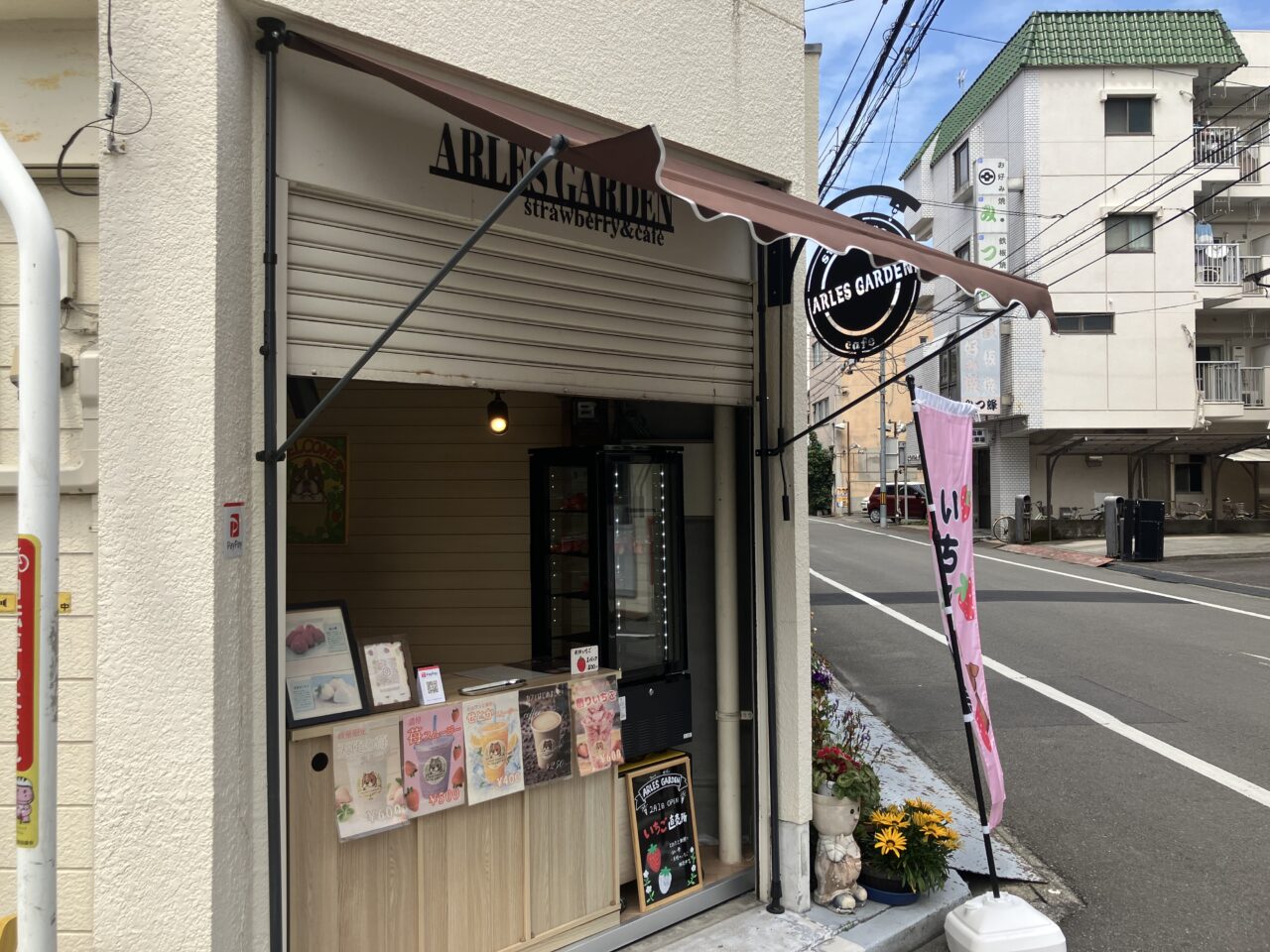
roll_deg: +0.1
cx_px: 635
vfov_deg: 49.7
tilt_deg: +5.0
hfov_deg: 63.4
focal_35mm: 28
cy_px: 476
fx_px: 1027
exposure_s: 1/1245
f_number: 1.8
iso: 32
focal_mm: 3.99
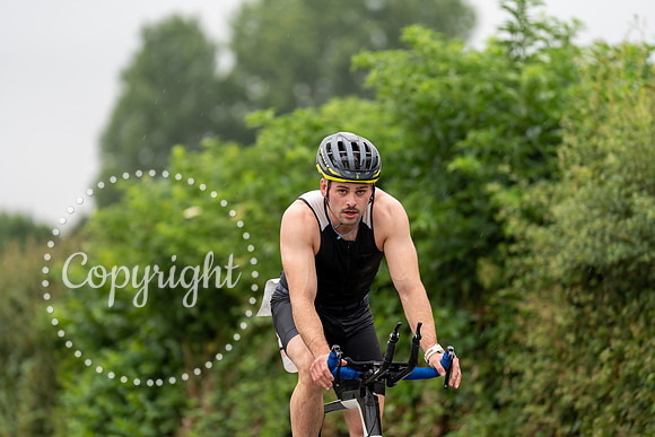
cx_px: 328
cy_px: 218
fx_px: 3640
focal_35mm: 200
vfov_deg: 6.9
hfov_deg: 10.3
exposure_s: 1/400
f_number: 3.2
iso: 320
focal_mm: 200
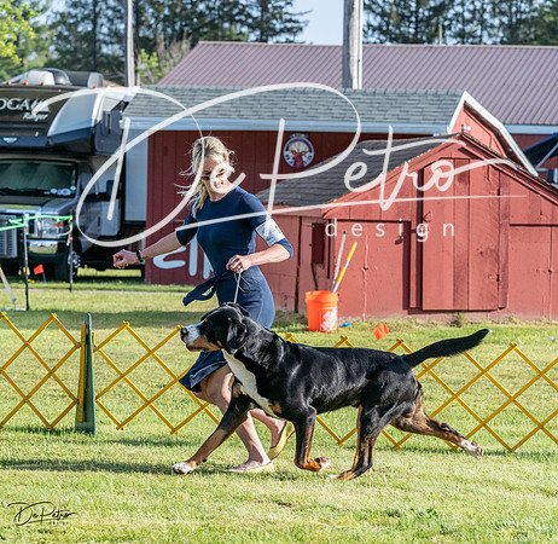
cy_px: 302
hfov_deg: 10.3
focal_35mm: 173
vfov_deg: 10.0
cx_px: 241
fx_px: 3109
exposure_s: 1/1250
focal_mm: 117
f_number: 6.3
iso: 800
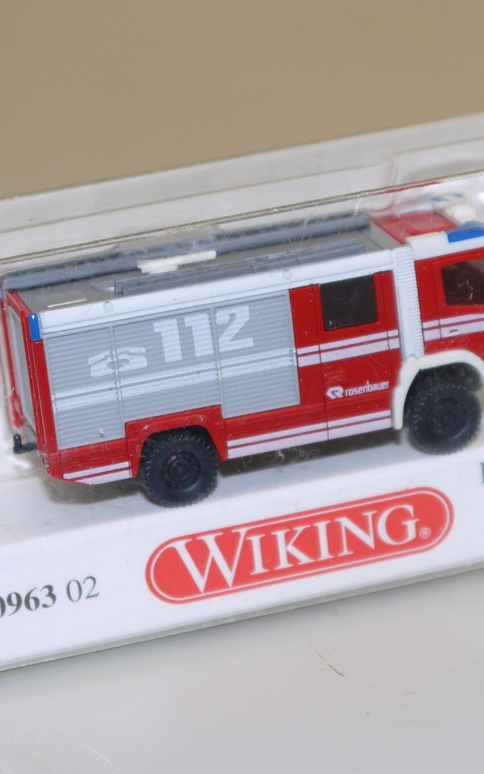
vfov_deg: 14.0
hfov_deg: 8.8
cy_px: 371
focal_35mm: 149
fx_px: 3144
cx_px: 287
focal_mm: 33
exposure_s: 1/40
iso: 100
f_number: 5.2
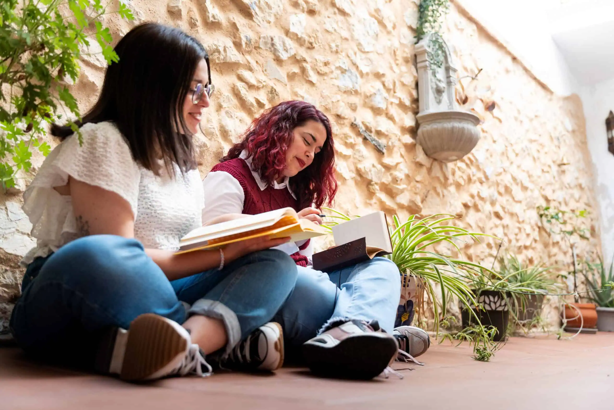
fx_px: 580
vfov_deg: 38.9
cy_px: 205
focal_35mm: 34
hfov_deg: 55.8
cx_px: 307
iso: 800
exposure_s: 1/500
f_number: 2.8
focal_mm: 34
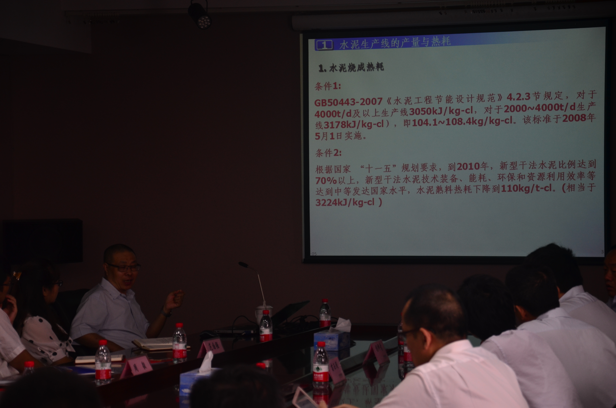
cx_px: 308
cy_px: 204
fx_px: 1921
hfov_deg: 18.2
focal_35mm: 112
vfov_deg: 12.1
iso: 250
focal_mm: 75
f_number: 5.3
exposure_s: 1/50
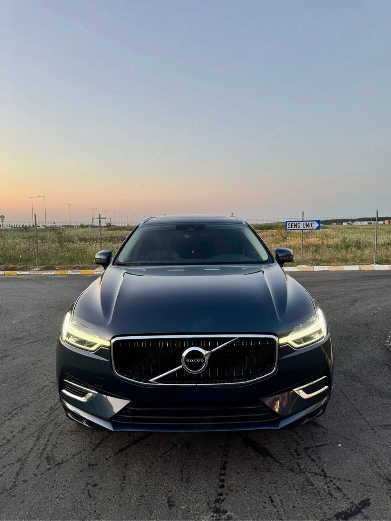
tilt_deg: -5.2
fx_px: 362
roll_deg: +0.2
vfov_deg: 71.6
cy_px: 260
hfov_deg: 56.8
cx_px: 196
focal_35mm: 24
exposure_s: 1/63
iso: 125
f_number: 1.78
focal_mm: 6.76
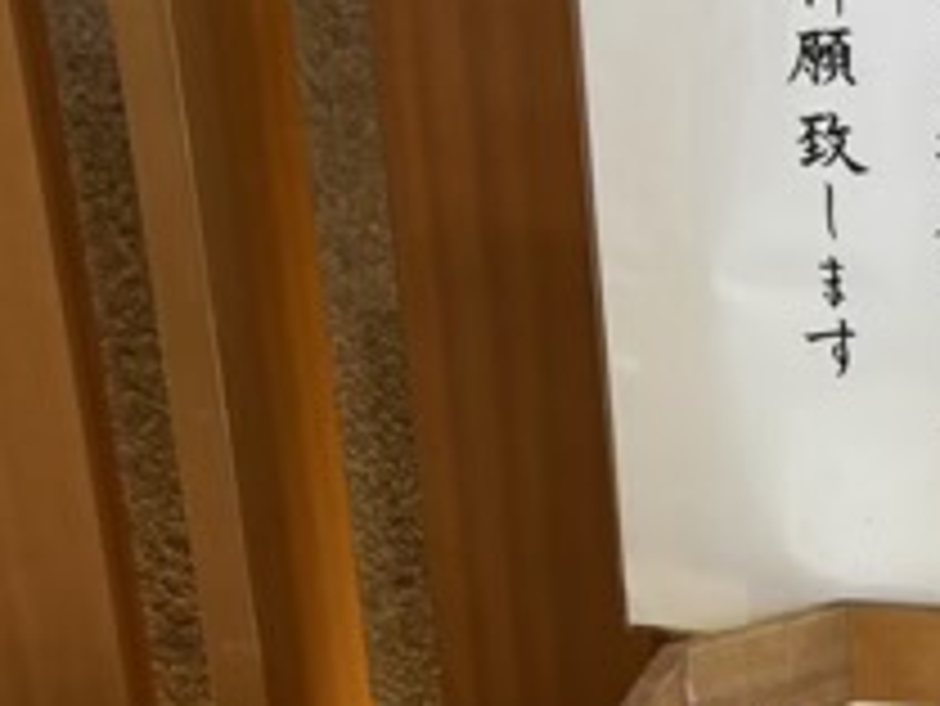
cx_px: 953
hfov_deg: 21.6
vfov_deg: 16.4
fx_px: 2364
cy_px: 798
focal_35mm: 87
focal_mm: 5.96
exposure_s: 1/50
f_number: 1.6
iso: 125
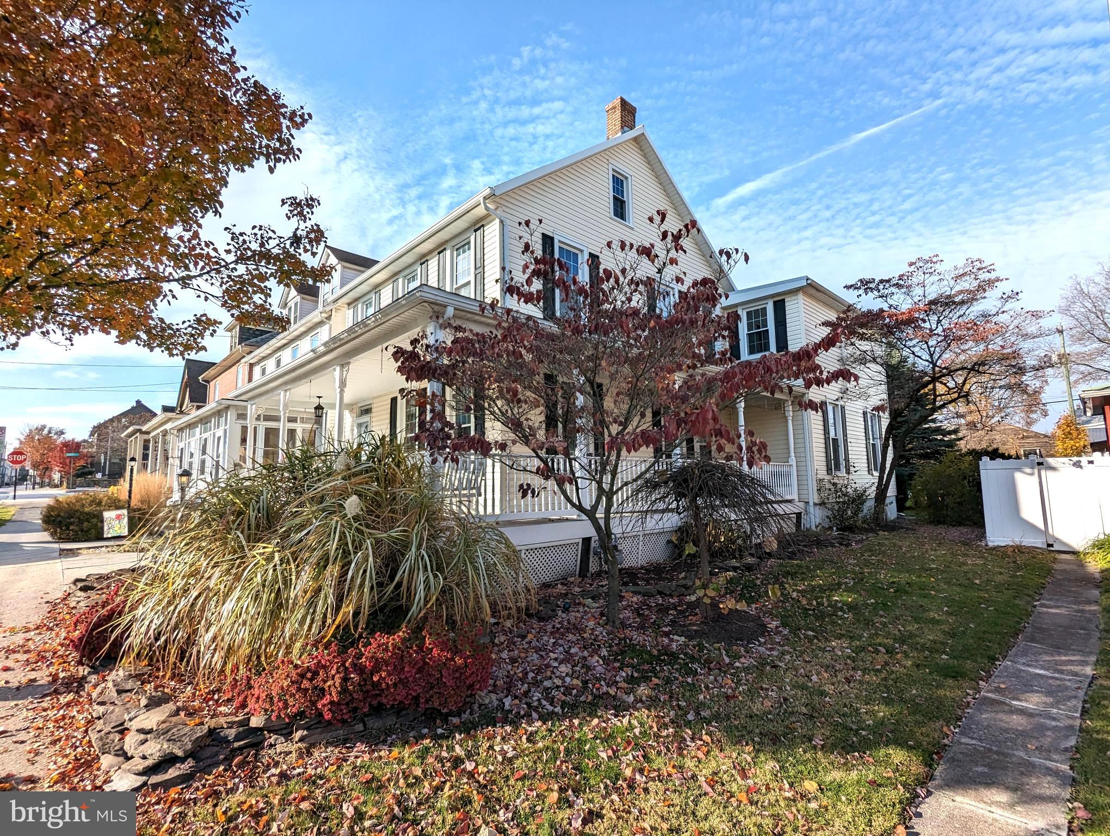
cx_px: 555
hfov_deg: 94.4
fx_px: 514
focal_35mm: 16
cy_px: 418
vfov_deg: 78.2
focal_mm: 2.35
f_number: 2.2
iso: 50
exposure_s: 1/2212
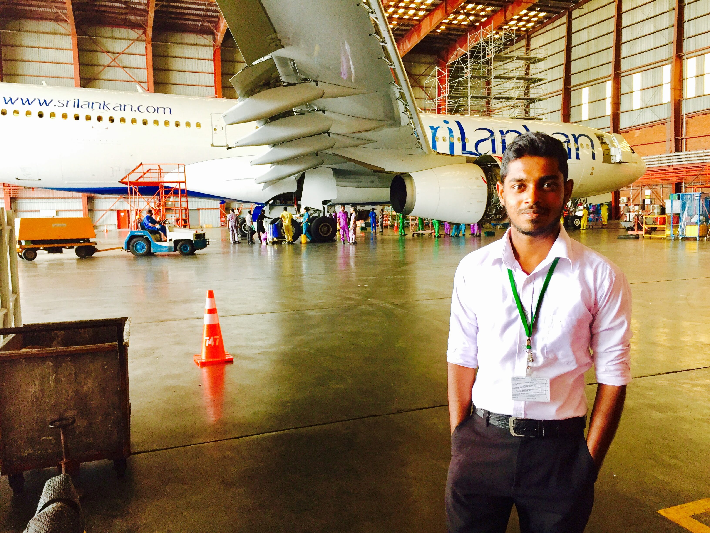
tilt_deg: -5.3
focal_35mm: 29
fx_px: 595
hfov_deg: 61.7
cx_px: 355
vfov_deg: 48.2
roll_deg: +0.1
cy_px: 266
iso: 64
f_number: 2.2
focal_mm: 4.15
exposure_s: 1/33
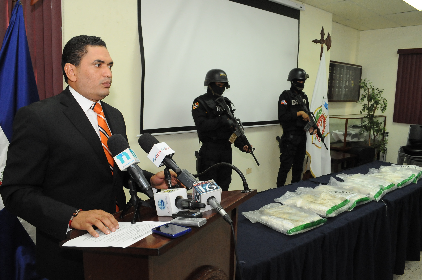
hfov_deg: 67.4
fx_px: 316
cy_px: 140
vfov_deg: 47.8
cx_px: 211
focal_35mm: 27
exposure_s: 1/100
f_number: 5.6
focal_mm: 18
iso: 1600
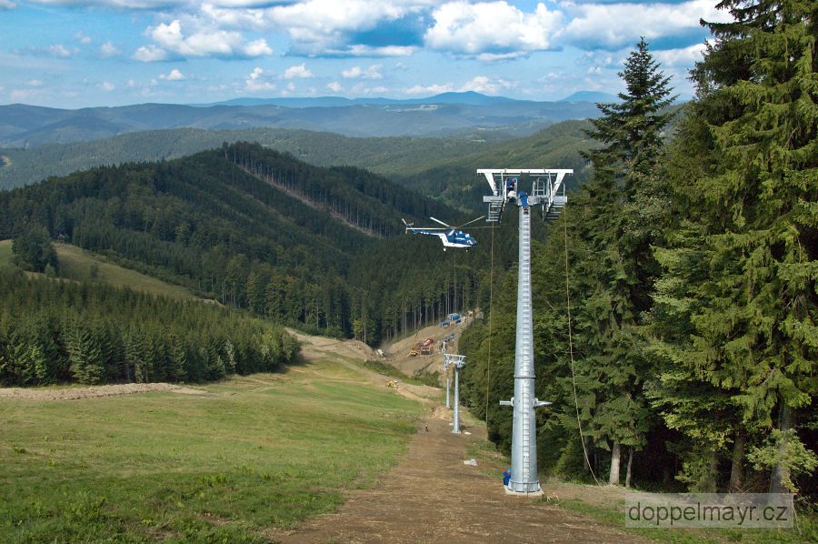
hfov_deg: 57.3
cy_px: 272
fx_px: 749
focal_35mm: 33
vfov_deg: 39.9
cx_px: 409
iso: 800
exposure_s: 1/500
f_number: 11
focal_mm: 22
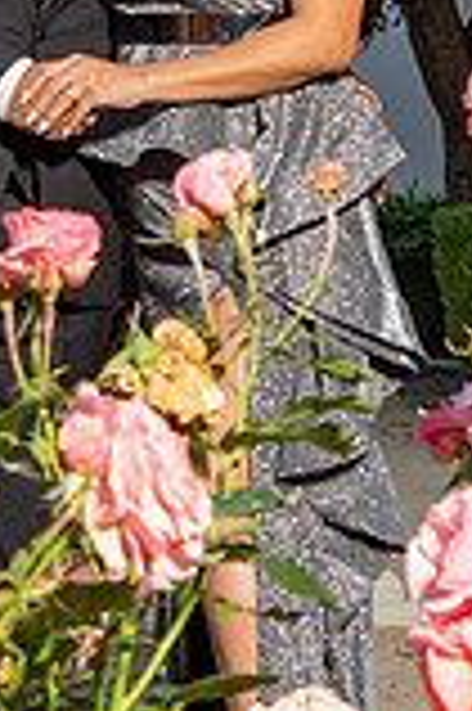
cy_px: -74
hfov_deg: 10.8
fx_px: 2464
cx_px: -72
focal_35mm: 125
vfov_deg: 15.9
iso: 400
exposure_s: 1/200
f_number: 4
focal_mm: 24
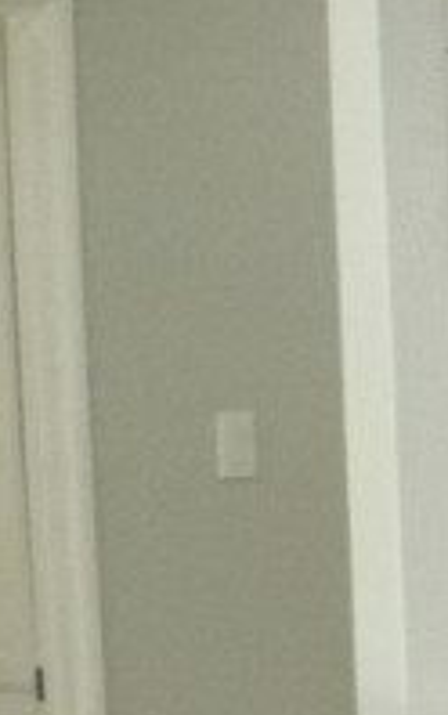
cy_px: 715
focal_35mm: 159
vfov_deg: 13.0
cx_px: 1814
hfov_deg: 6.6
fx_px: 3102
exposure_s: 1/125
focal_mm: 5.2
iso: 400
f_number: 3.3
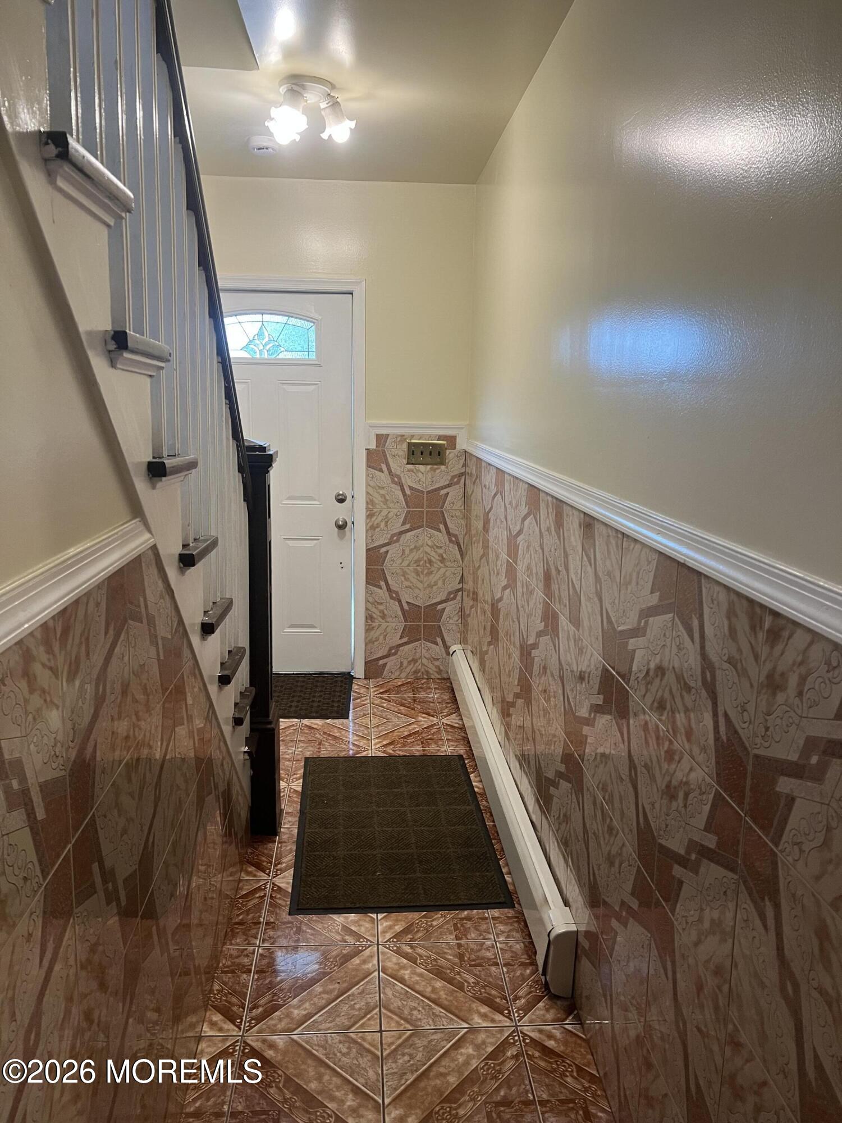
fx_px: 843
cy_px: 562
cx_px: 421
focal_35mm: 26
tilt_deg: -8.9
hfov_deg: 53.1
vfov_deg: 67.3
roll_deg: -1.5
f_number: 1.5
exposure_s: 1/60
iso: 125
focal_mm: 5.7
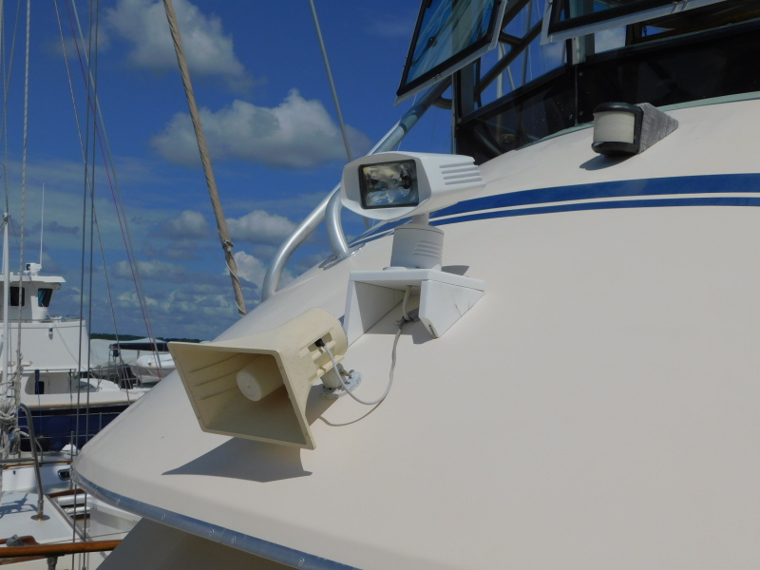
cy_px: 285
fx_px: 988
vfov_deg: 32.2
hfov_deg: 42.1
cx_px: 380
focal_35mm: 45
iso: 125
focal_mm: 8
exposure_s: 1/1500
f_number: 7.4
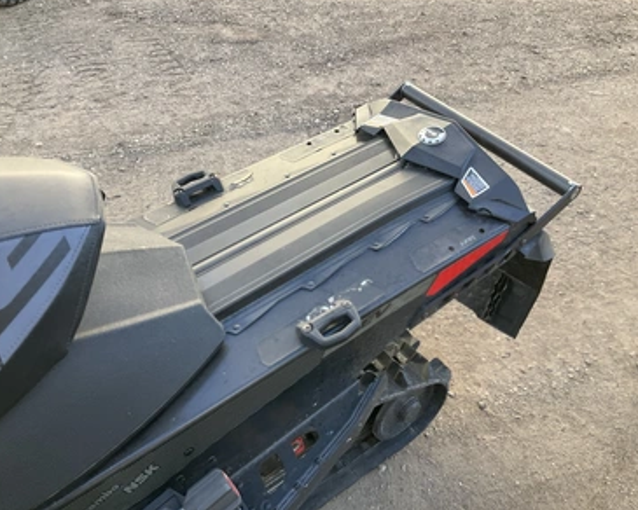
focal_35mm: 31
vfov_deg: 47.1
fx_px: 585
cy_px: 250
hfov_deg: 57.2
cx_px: 309
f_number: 1.8
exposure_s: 1/137
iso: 16
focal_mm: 3
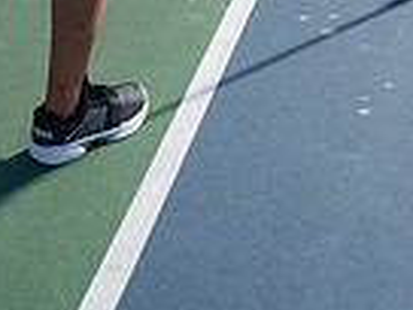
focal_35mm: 105
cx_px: 125
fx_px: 1253
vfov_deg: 12.2
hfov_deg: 18.6
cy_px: -340
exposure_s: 1/250
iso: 100
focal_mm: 33
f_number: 8
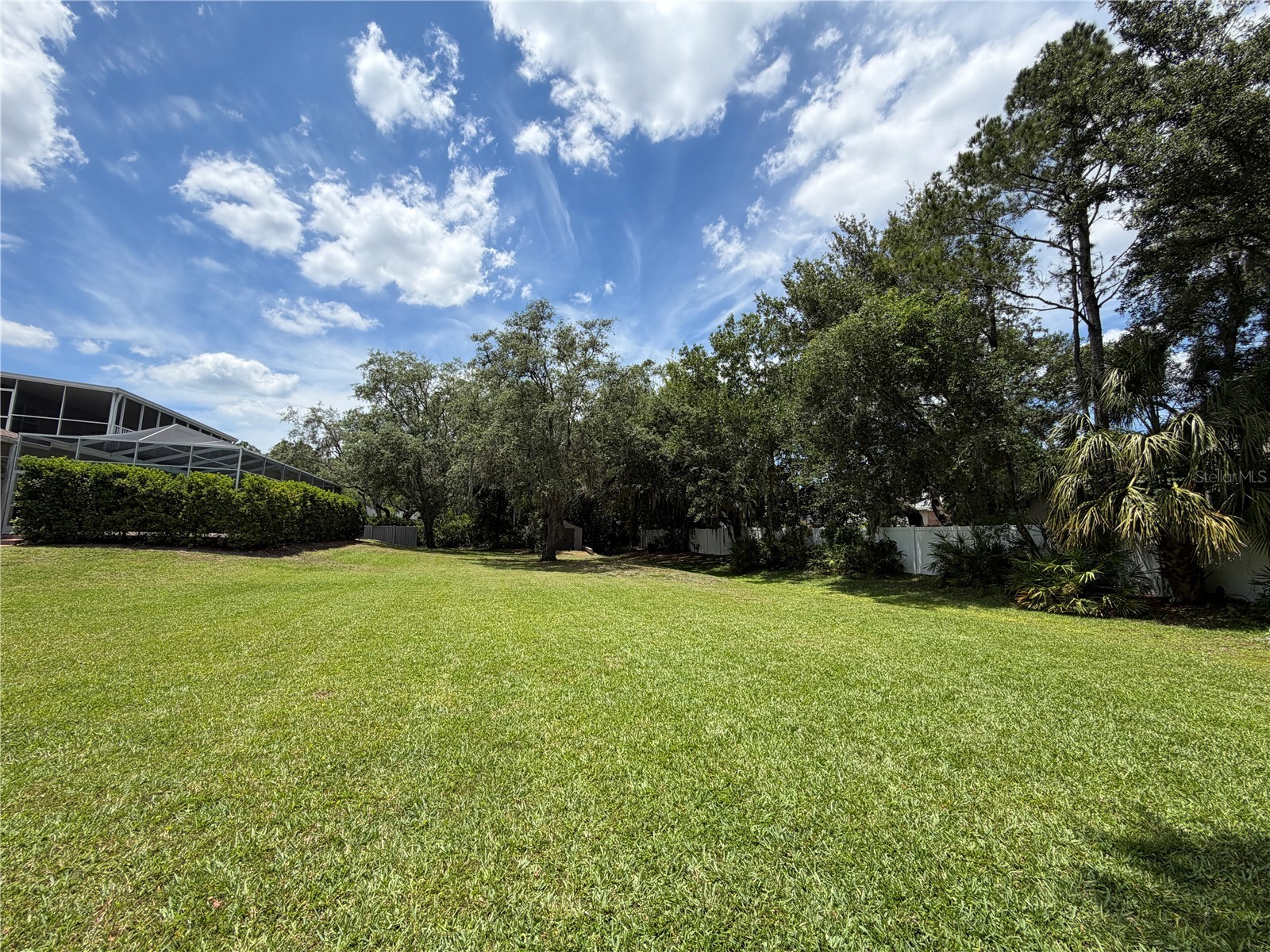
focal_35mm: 14
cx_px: 635
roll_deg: -0.2
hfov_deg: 102.1
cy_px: 476
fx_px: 514
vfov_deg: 85.7
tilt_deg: +8.3
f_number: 2.2
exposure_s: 1/1105
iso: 20
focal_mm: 2.22
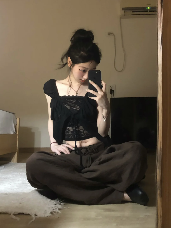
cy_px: 114
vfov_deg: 63.4
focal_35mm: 28
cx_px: 86
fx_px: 184
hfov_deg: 49.7
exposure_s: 1/4
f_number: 1.8
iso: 125
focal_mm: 3.99
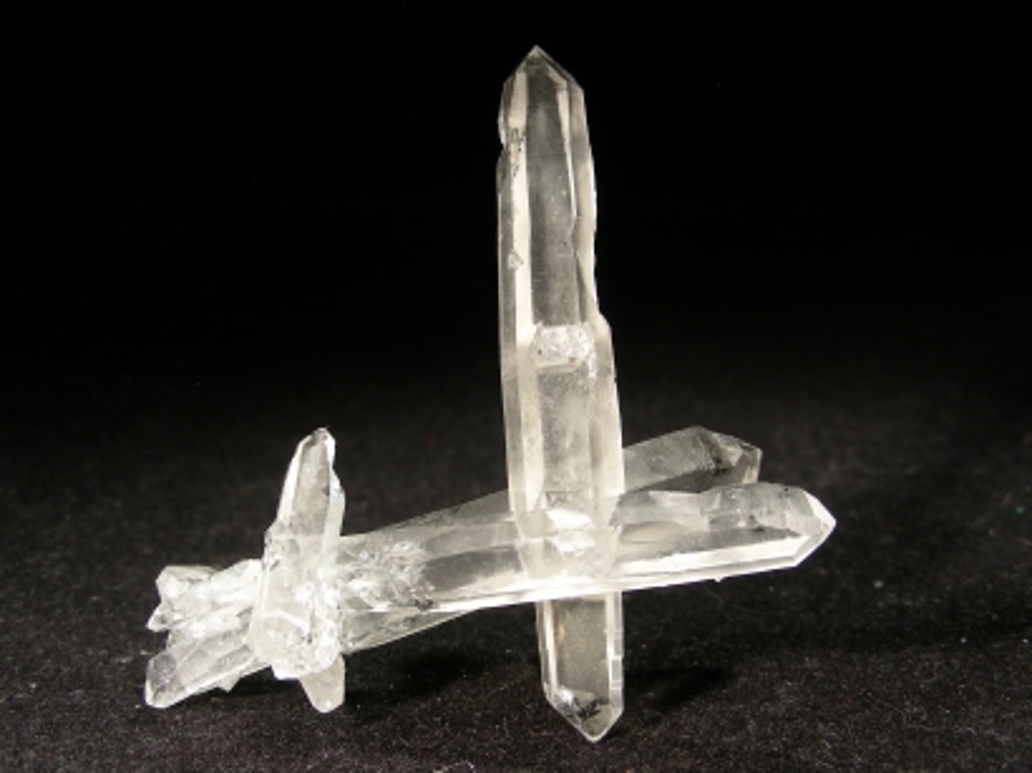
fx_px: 1579
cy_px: 386
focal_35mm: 53
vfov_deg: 27.5
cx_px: 516
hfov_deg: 36.2
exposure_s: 1/40.8
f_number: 3.5
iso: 50
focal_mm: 8.8
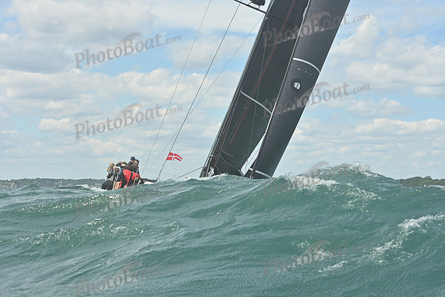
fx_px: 1063
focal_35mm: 86
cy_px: 148
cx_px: 222
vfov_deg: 15.9
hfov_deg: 23.6
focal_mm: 86
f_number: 8
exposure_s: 1/1250
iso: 320
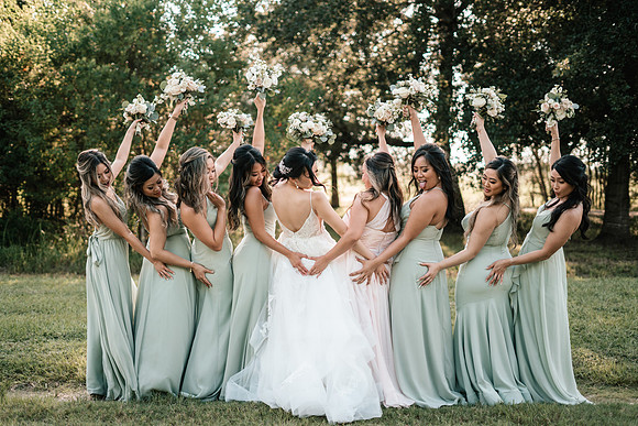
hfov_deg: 39.5
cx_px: 319
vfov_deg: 27.0
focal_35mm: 50
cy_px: 213
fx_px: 888
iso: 250
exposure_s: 1/2000
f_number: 1.8
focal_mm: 50
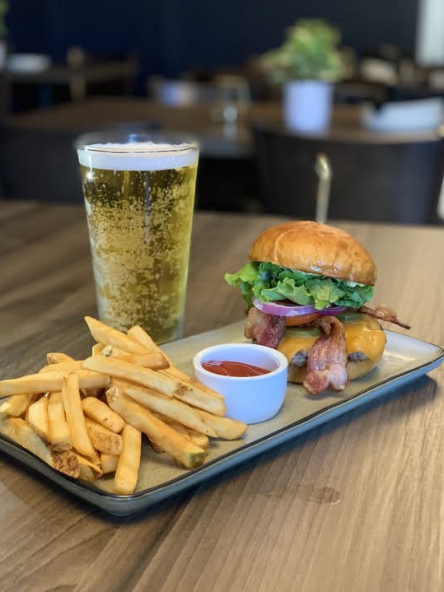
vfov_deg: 36.2
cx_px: 222
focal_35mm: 53
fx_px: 907
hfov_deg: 27.5
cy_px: 294
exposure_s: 1/60
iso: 160
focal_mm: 6
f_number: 2.4
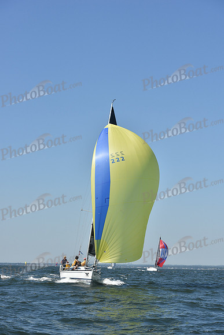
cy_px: 168
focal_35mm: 80
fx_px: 746
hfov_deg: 17.1
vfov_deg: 25.4
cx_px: 112
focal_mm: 80
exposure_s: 1/1250
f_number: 8
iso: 250
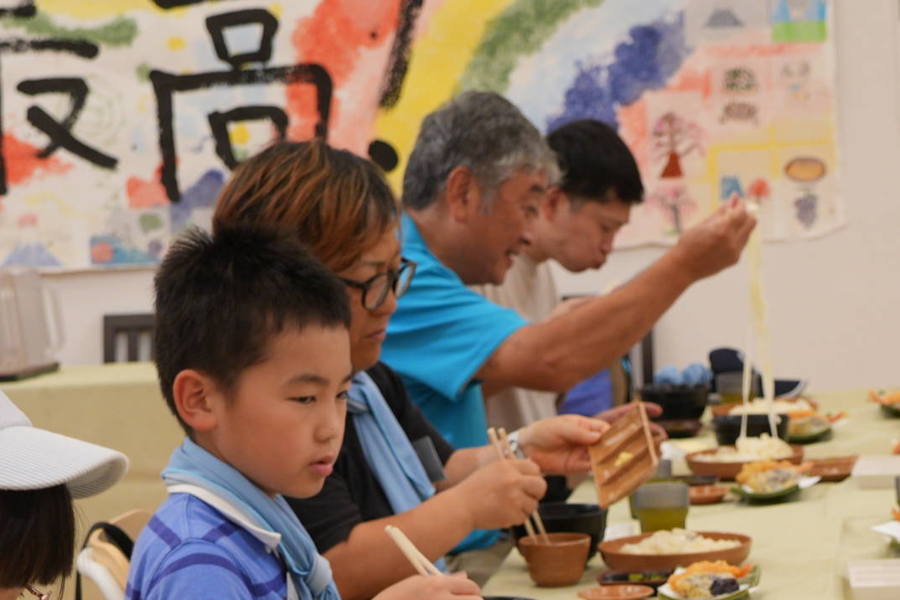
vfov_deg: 10.9
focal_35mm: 119
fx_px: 2974
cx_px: 808
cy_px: 1026
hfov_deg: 17.0
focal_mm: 31
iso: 400
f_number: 4.5
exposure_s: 1/40
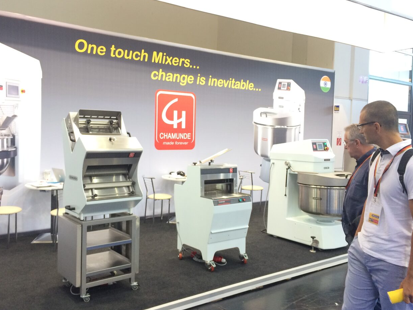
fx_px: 394
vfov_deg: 42.9
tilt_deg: -3.7
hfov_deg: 55.3
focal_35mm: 33
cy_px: 147
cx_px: 188
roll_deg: -2.3
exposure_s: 1/33
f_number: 2.2
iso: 64
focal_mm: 4.15
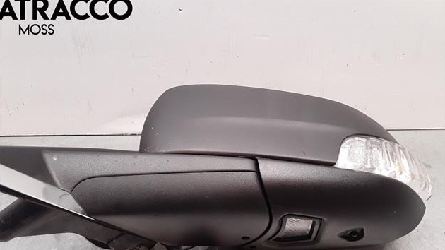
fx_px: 366
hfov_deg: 62.6
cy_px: 165
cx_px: 222
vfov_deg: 37.4
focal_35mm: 31
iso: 100
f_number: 1.9
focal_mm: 2.91
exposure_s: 1/100
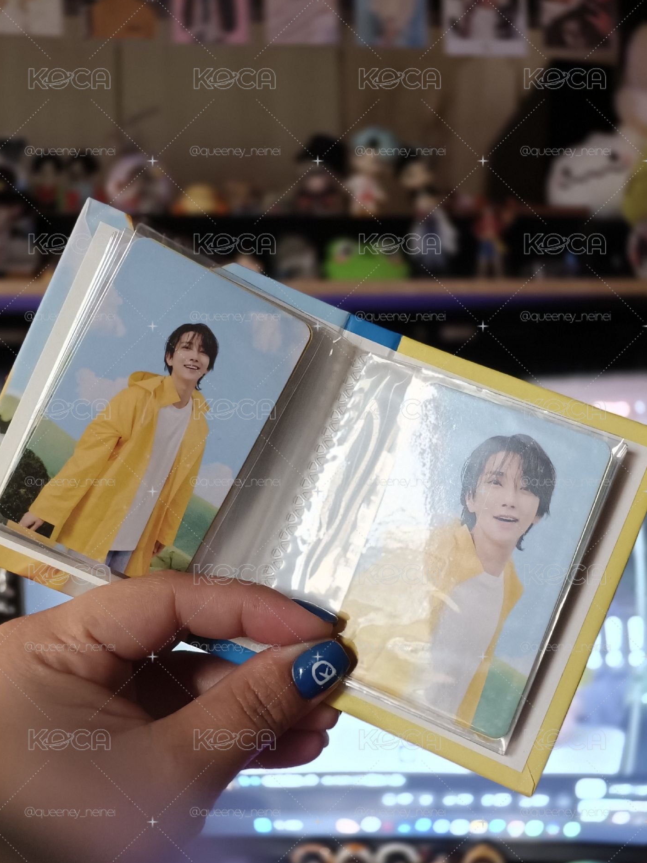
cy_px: 436
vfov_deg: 39.7
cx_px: 318
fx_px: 1196
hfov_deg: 30.3
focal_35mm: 48
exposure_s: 1/33.3
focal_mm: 7.08
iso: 1000
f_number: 4.5
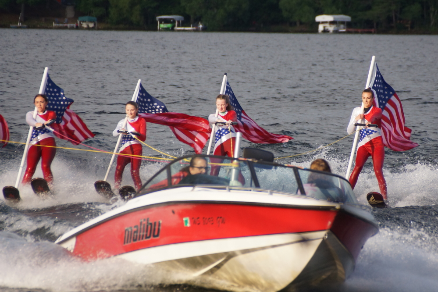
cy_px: 146
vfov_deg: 3.7
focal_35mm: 375
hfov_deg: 5.5
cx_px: 219
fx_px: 4562
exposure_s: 1/400
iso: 500
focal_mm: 250
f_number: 6.3
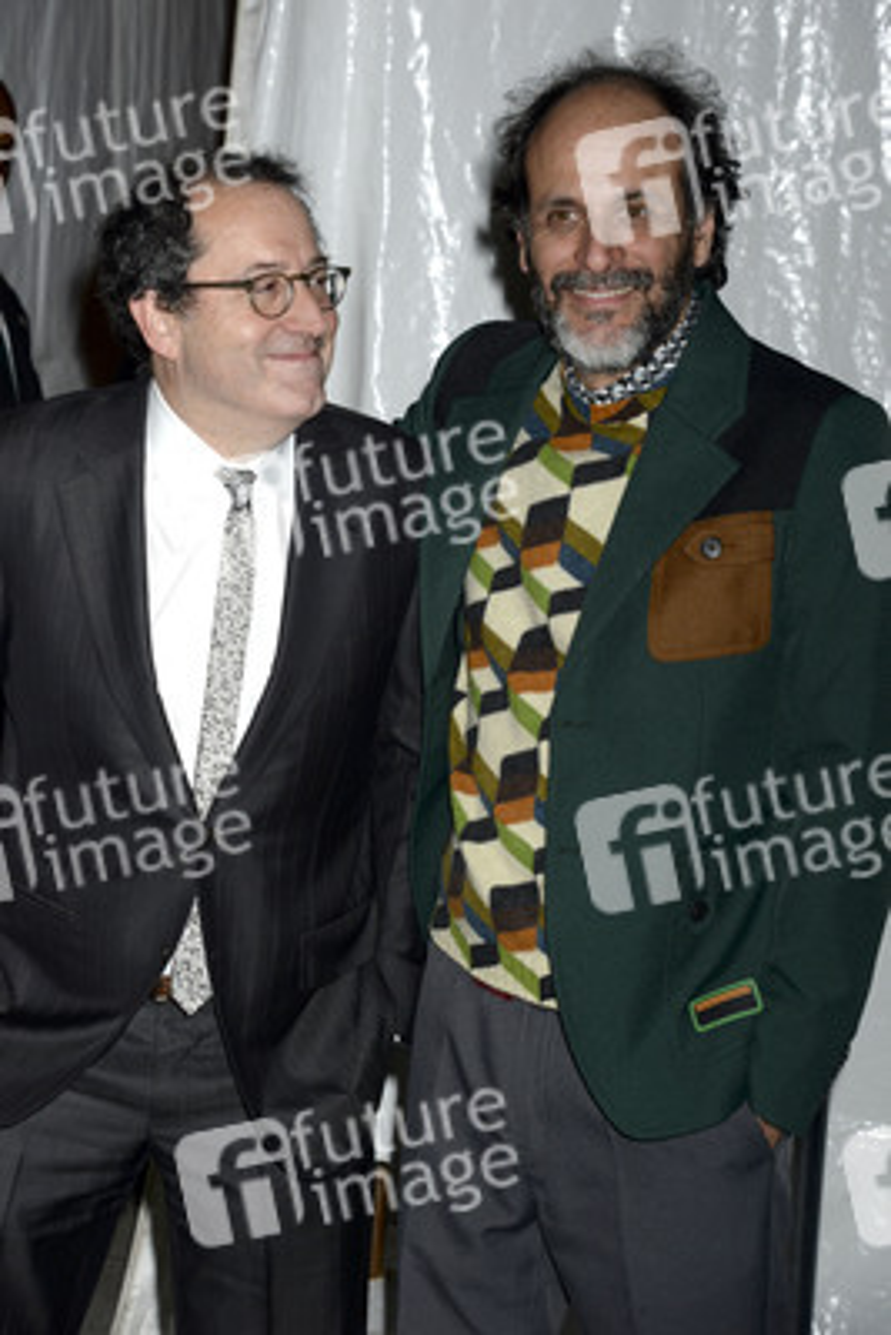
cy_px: 668
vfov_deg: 20.8
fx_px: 3635
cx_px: 446
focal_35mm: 98
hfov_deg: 14.0
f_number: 5.3
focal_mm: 98
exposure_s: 1/250
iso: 800
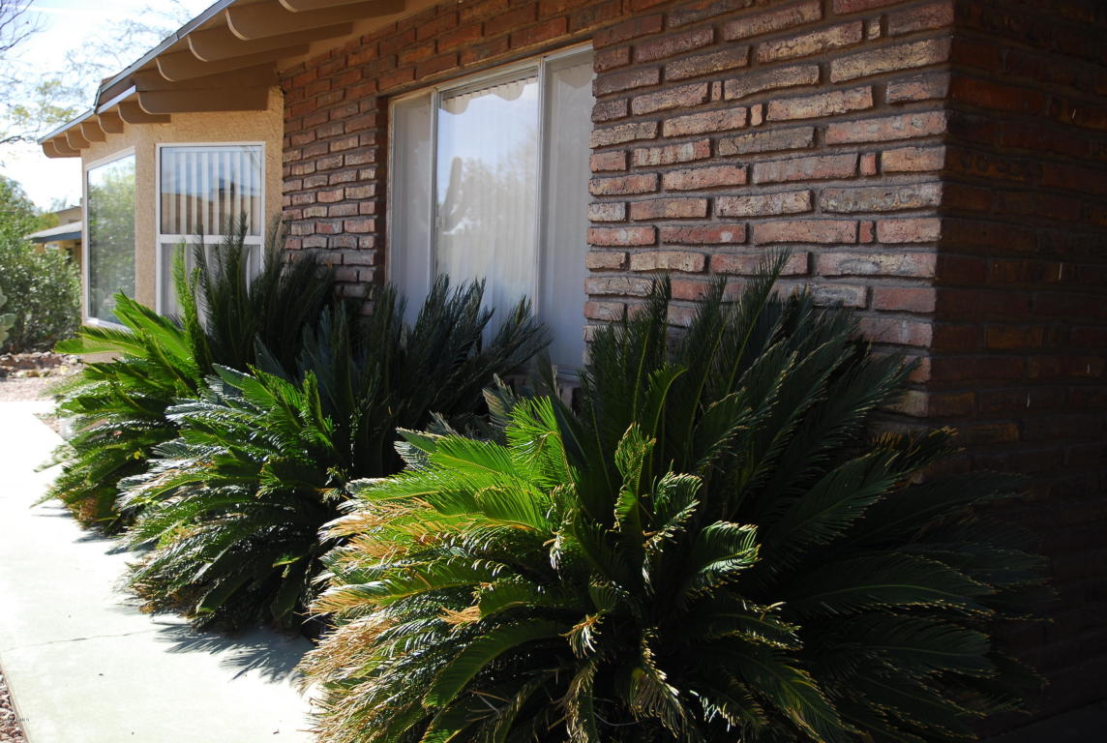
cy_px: 372
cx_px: 554
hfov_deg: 57.1
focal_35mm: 33
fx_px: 1017
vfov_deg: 40.1
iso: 125
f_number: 13
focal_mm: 22
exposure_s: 1/640
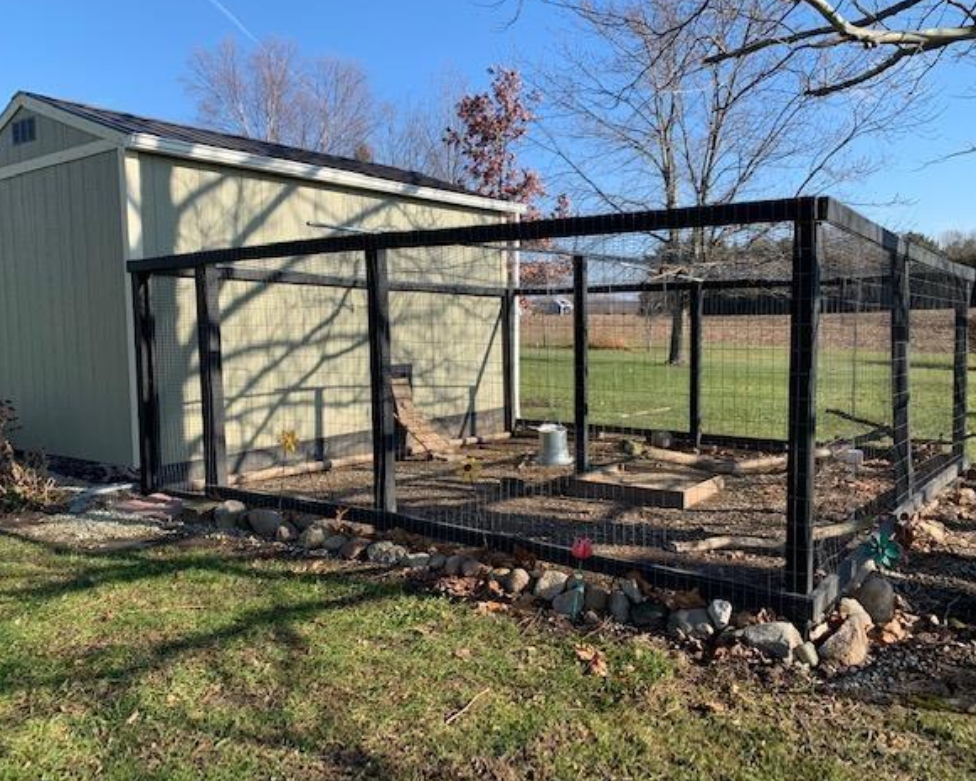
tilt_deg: -4.7
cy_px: 380
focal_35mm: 28
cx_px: 490
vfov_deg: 51.5
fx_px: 809
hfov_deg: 62.2
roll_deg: +1.2
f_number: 1.8
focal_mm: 4.25
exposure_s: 1/1149
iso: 25
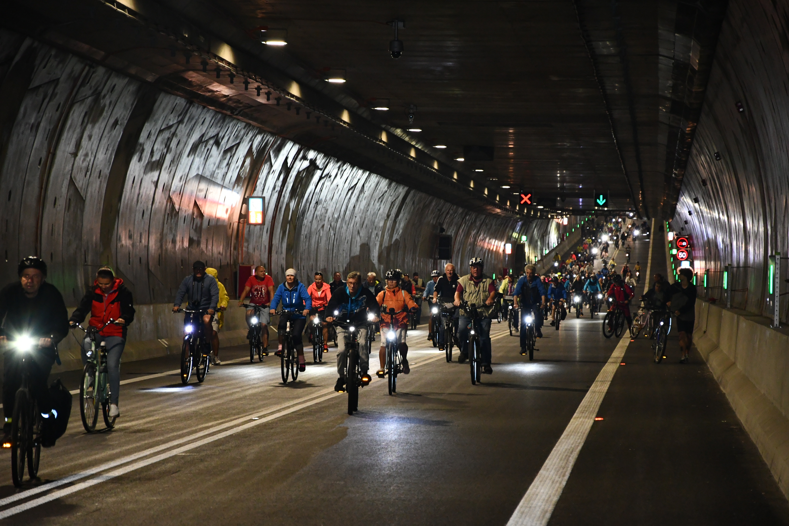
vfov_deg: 8.7
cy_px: 263
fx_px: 3441
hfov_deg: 13.1
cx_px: 394
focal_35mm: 157
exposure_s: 1/60
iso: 2800
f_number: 5.6
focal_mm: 105
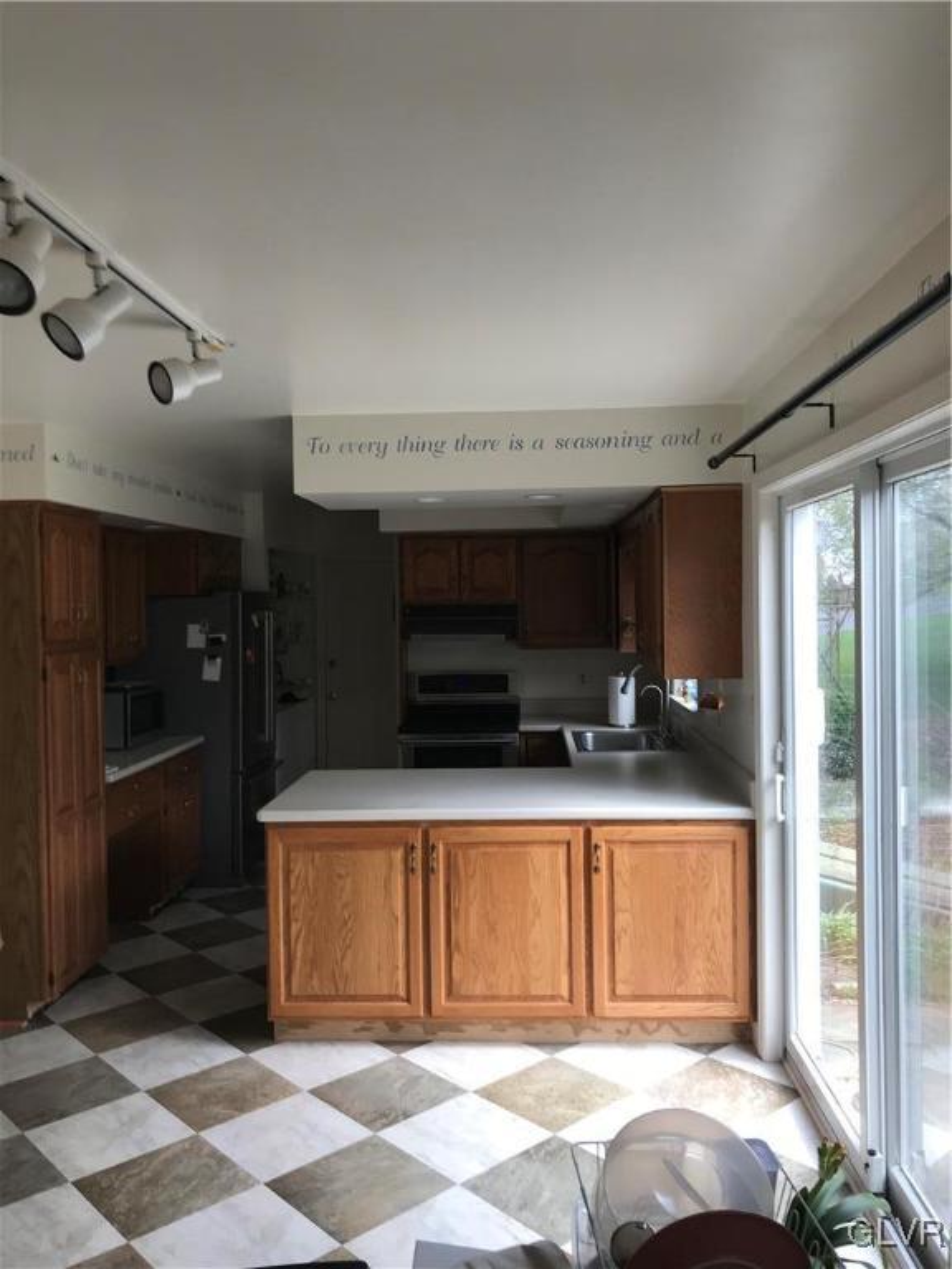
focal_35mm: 28
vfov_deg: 63.4
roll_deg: +0.8
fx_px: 1027
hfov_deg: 49.7
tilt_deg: +0.2
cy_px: 634
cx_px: 476
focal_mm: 3.99
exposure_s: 1/155
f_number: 1.8
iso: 20
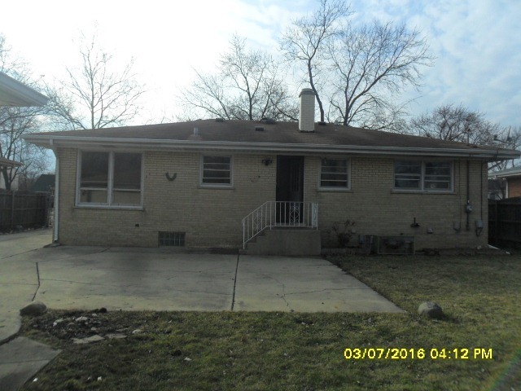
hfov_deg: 65.3
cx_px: 260
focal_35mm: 27
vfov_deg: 51.4
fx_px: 406
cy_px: 196
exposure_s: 1/250
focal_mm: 4.9
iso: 100
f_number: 8.9
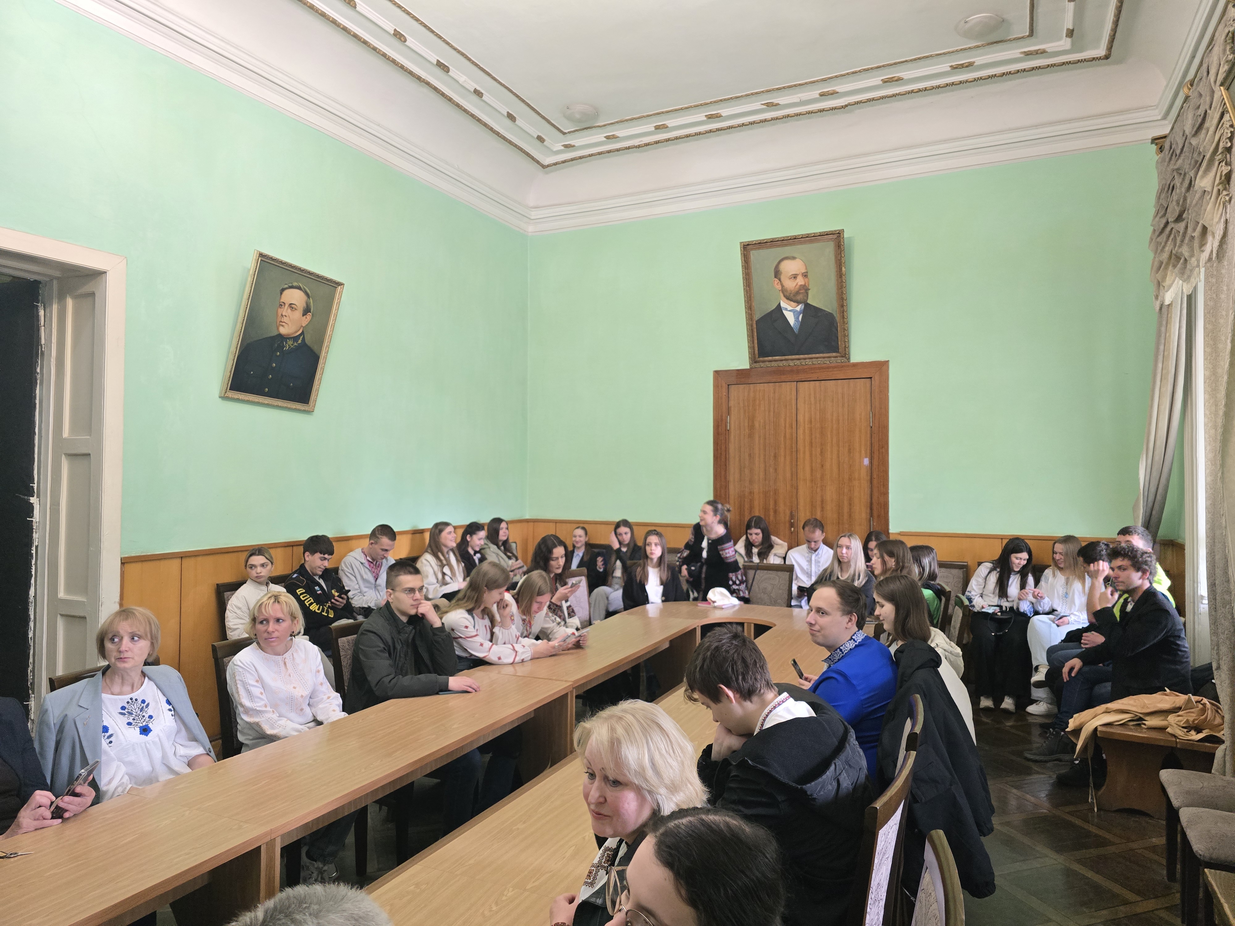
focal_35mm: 23
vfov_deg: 58.9
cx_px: 618
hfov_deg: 73.9
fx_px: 821
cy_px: 463
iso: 800
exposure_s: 1/100
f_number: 1.7
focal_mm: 6.3
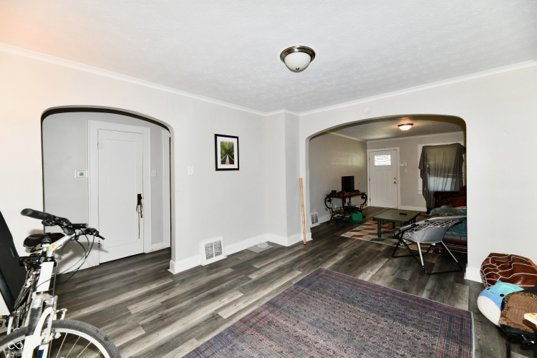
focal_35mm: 14
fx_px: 209
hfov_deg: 104.3
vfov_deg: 81.2
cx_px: 268
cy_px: 179
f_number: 6.3
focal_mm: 14
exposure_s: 1/60
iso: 640
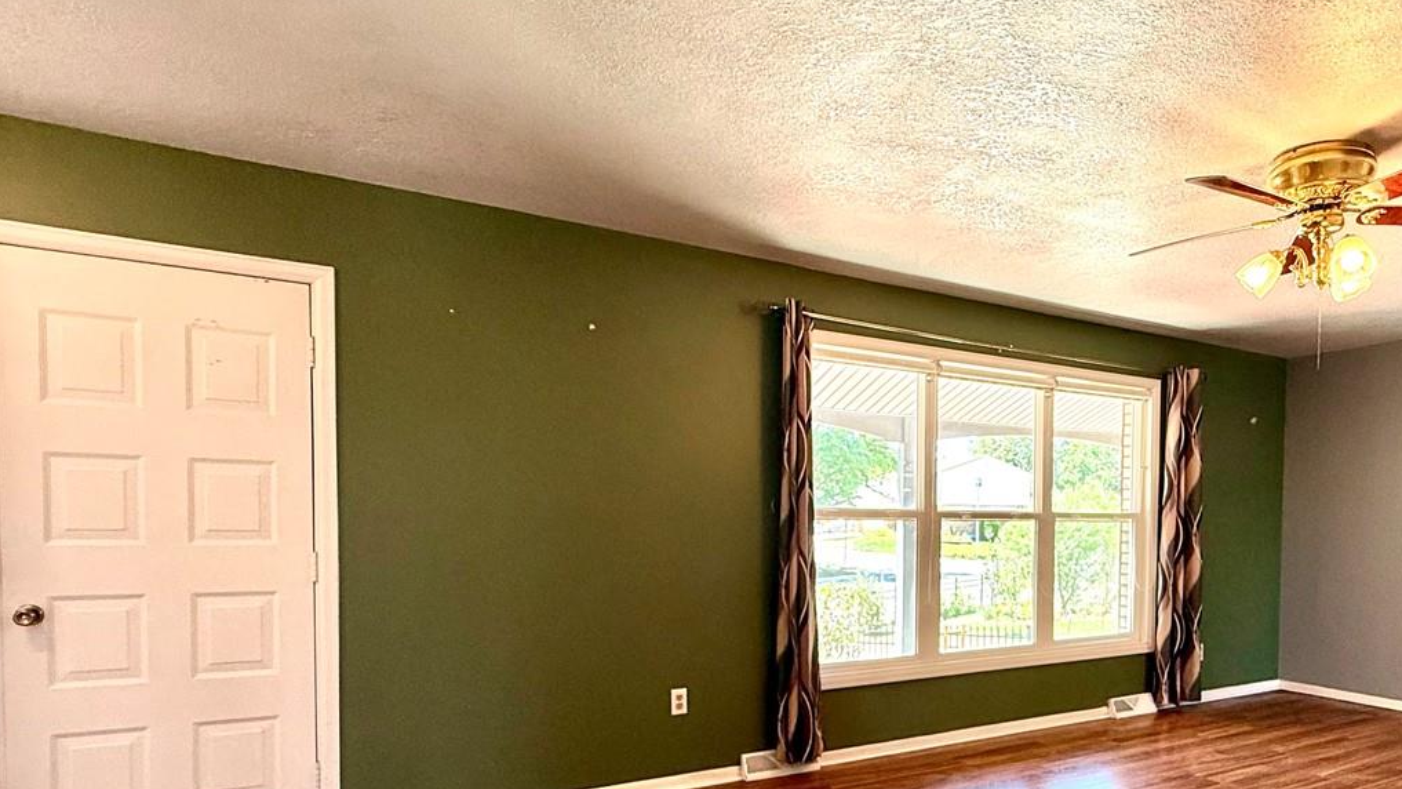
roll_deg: -0.6
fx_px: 892
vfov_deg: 46.6
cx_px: 900
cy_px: 549
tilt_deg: -2.0
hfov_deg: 74.6
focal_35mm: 24
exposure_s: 1/120
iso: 125
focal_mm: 2.22
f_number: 2.2
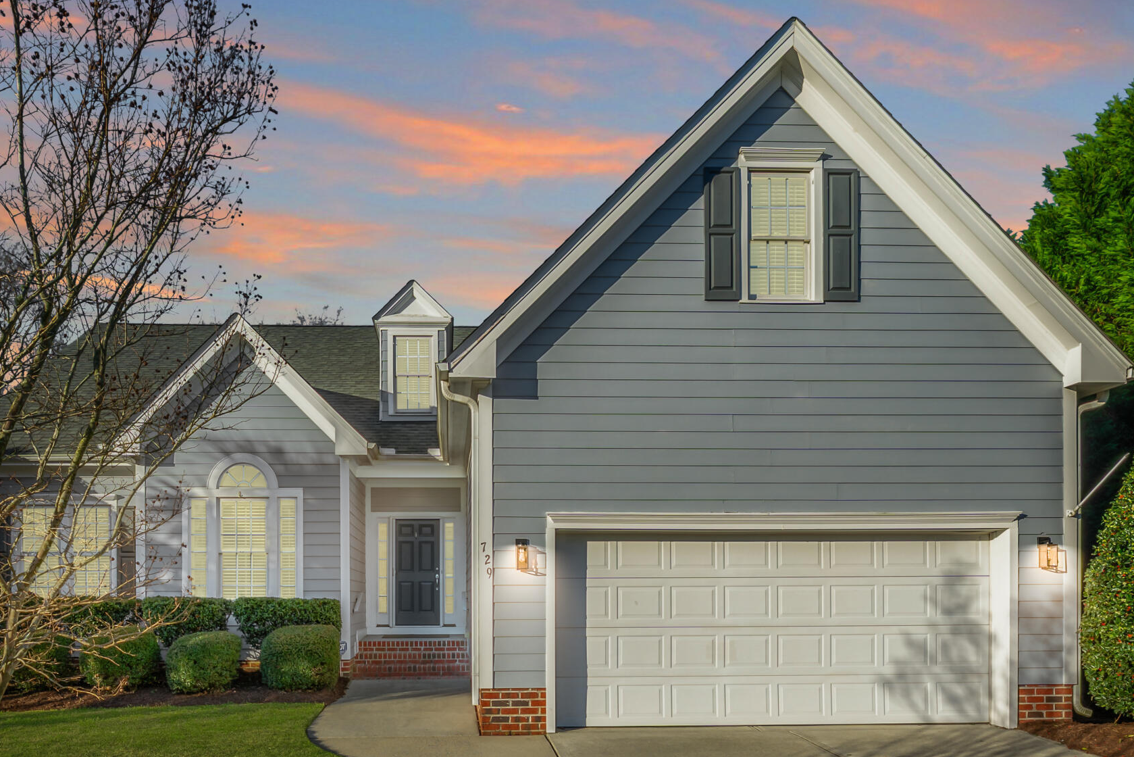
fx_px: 788
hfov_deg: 71.0
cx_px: 476
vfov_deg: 48.4
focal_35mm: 25
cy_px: 606
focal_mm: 14
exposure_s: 1/800
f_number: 8
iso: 100
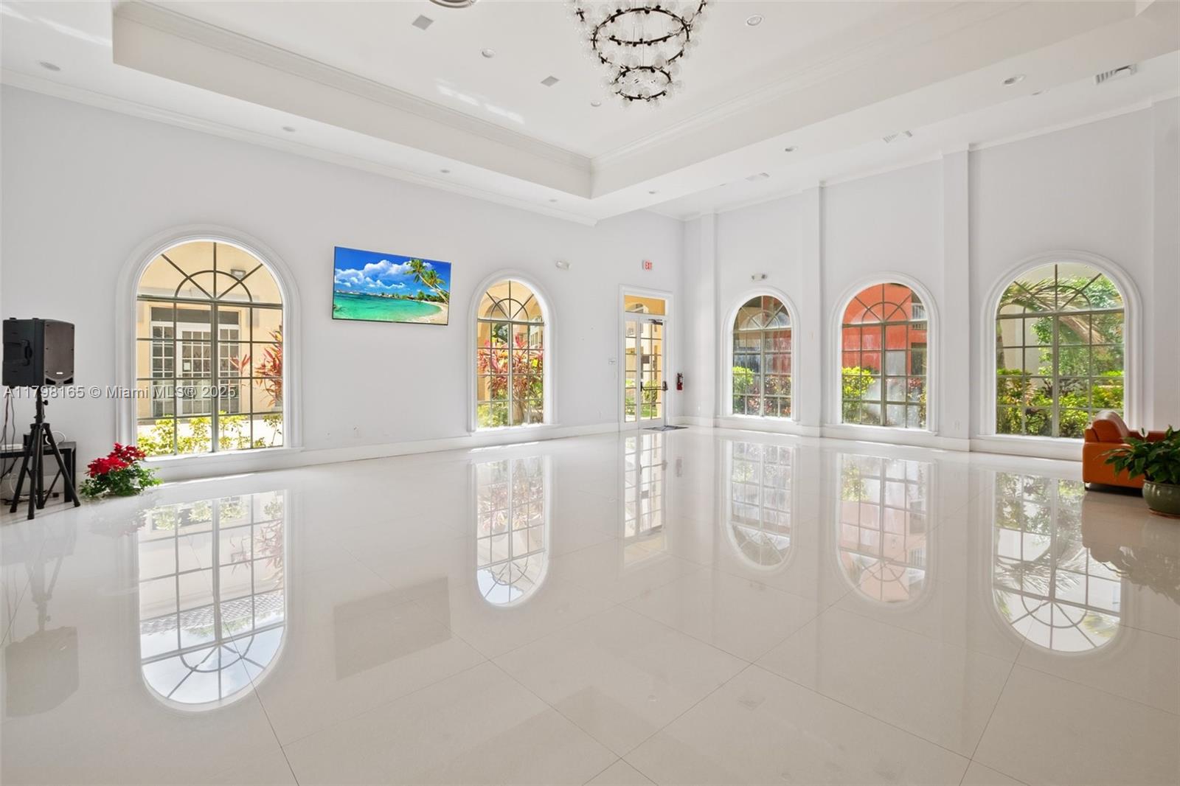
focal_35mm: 15
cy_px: 393
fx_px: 492
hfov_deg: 100.4
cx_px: 590
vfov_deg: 77.3
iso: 200
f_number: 8
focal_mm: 10
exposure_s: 1/30
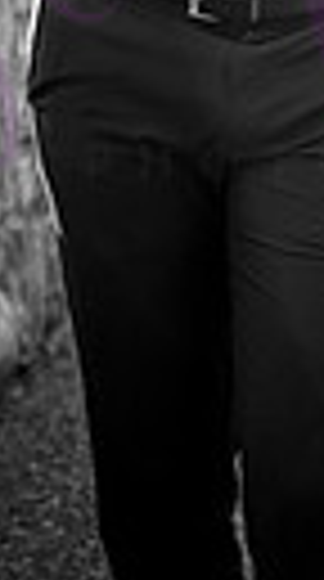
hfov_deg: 3.3
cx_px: 202
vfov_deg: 5.8
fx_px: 5623
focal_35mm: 366
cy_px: -414
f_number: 5.6
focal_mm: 100
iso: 800
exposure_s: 1/320
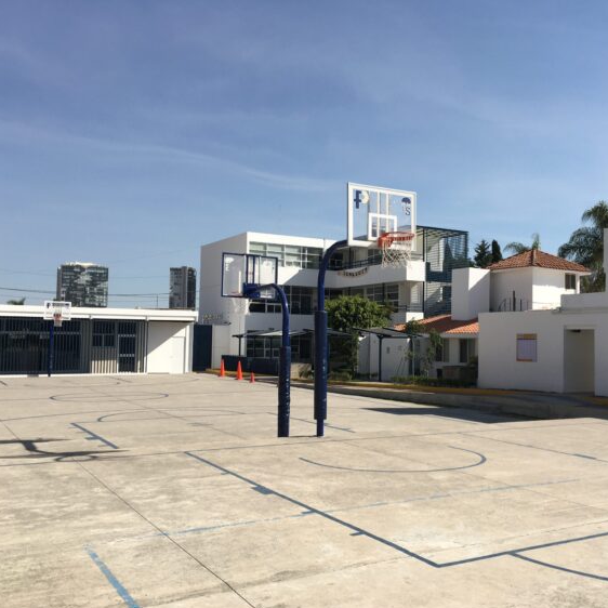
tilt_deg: +3.1
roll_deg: -0.4
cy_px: 310
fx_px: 696
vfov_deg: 47.2
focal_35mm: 35
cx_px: 376
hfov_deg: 46.8
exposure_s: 1/1972
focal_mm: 4.15
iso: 25
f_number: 2.2
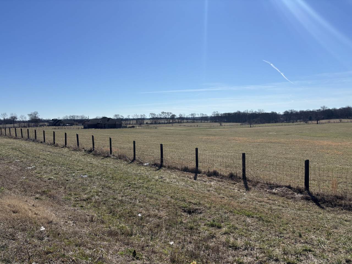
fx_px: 264
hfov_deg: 67.3
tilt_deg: -3.5
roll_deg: +1.1
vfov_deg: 53.1
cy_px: 132
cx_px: 176
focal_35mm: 26
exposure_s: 1/6329
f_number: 1.6
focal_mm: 5.96
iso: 50
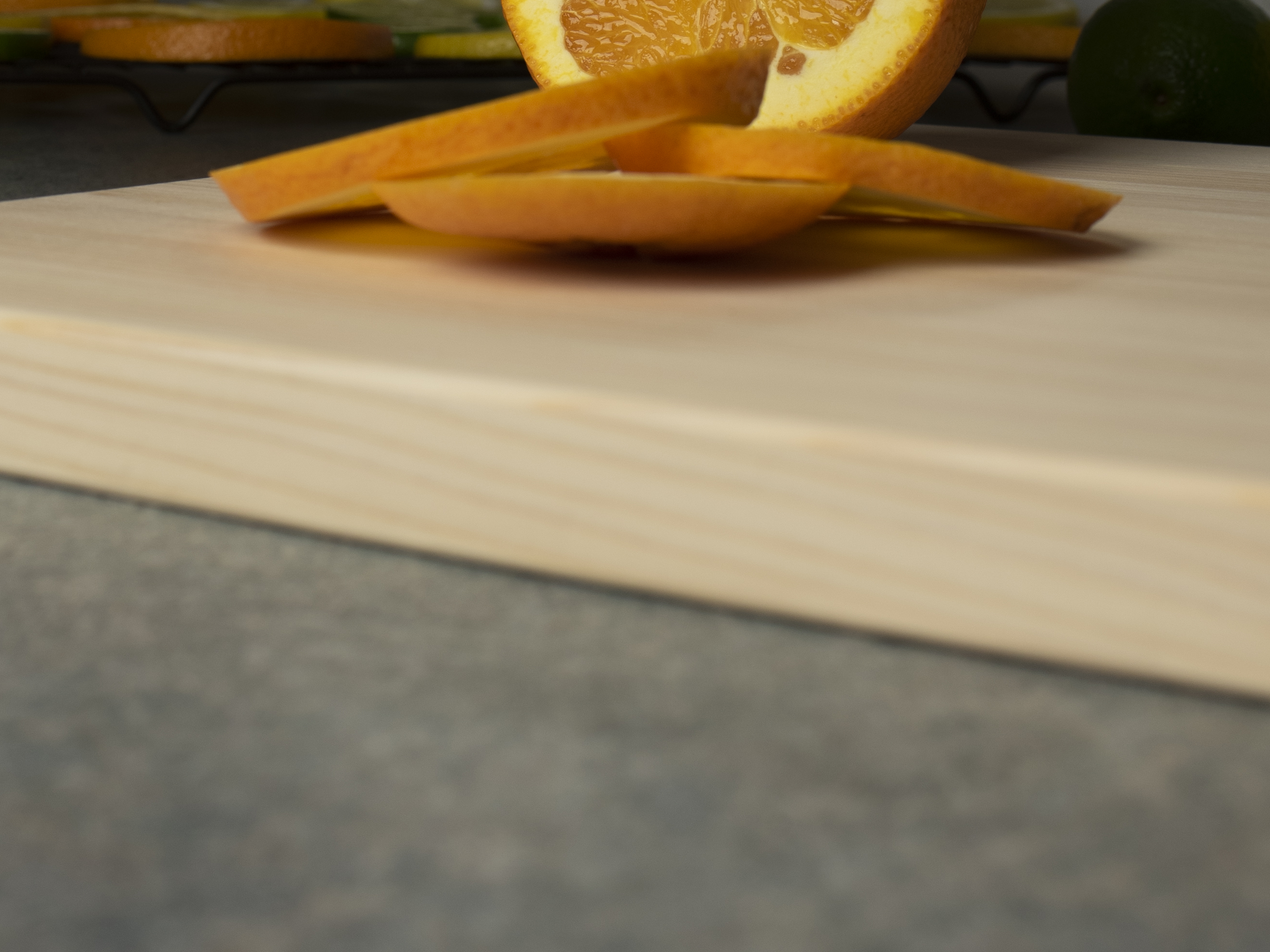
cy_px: -231
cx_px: 578
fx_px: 2825
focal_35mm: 77
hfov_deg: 25.3
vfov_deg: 18.1
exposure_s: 1/13
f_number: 8
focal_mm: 35
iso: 200
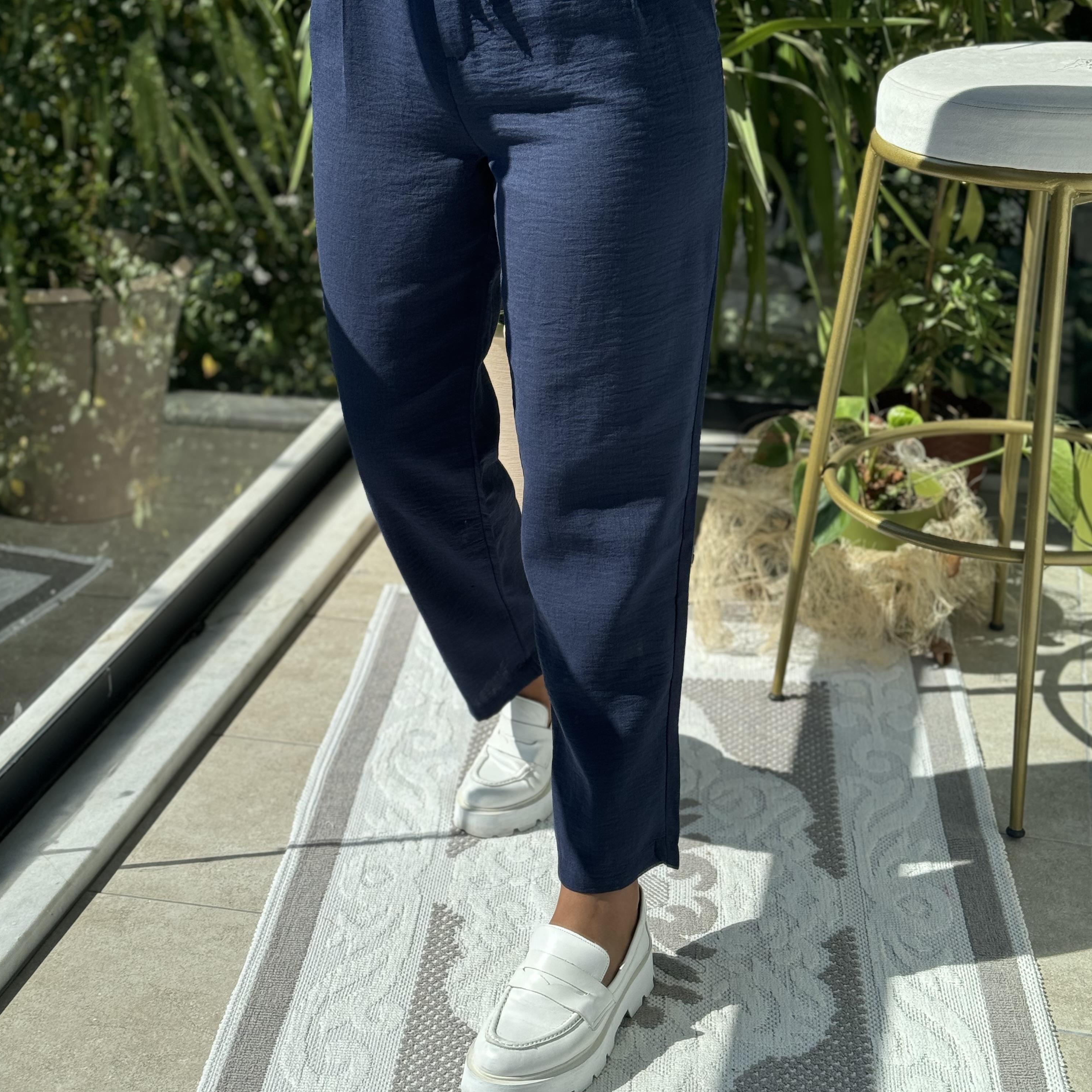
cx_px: 543
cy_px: 459
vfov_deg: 30.0
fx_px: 2034
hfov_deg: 30.0
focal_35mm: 57
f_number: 1.78
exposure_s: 1/1193
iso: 64
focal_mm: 6.76
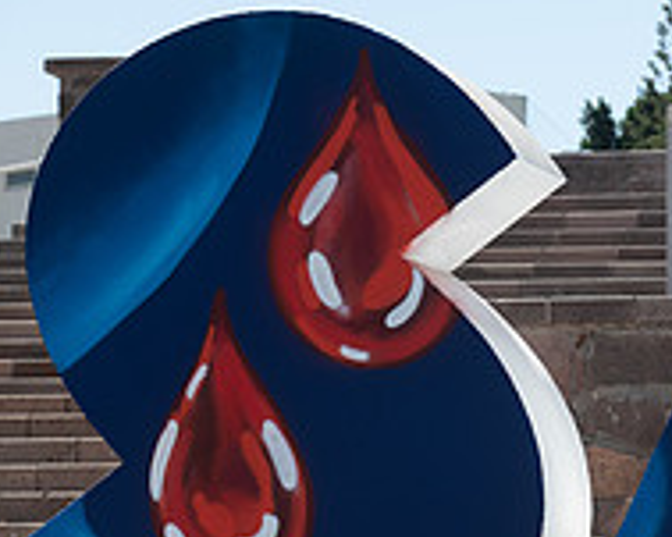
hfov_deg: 8.4
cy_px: 453
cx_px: 1003
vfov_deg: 6.9
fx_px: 4473
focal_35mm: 225
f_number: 7.1
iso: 100
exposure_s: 1/400
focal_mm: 78
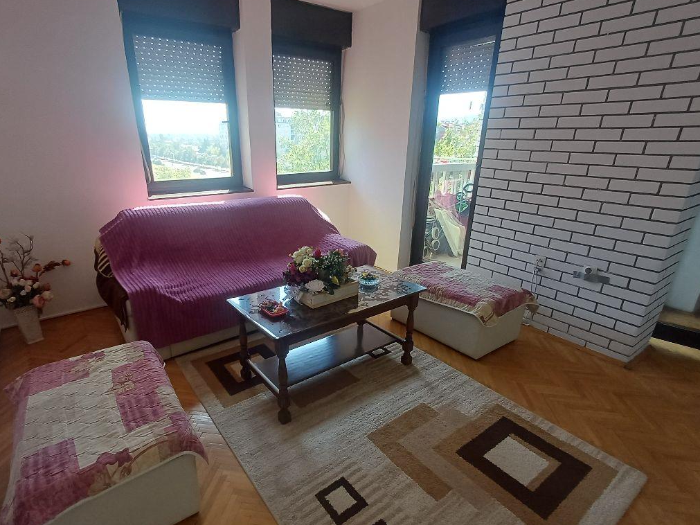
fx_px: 384
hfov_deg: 84.4
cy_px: 290
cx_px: 313
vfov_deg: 68.5
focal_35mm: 19
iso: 80
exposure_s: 1/100
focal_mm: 1.64
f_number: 2.2
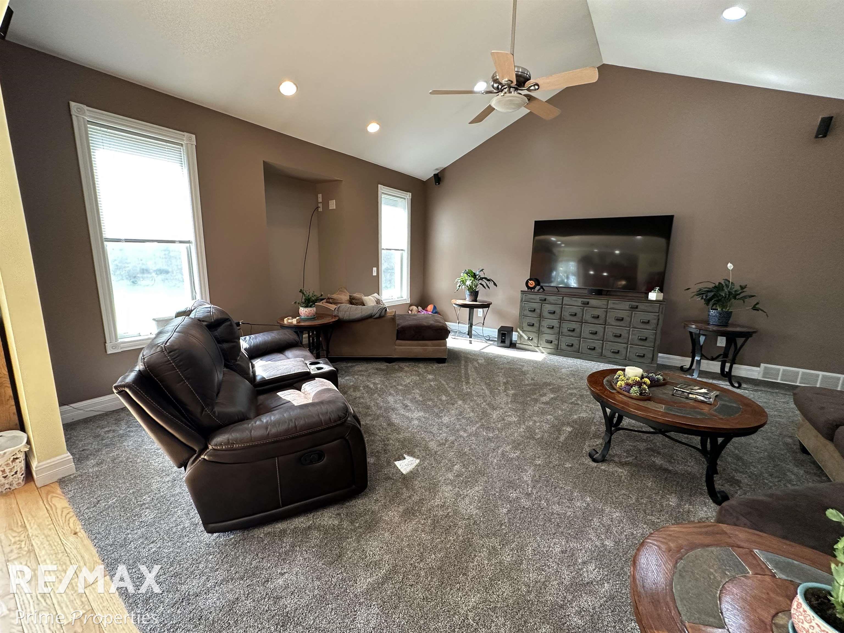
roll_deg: -1.4
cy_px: 316
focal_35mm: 14
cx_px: 422
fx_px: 341
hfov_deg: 102.1
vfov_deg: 85.7
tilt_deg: -9.9
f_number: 2.2
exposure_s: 1/60
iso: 250
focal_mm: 2.22
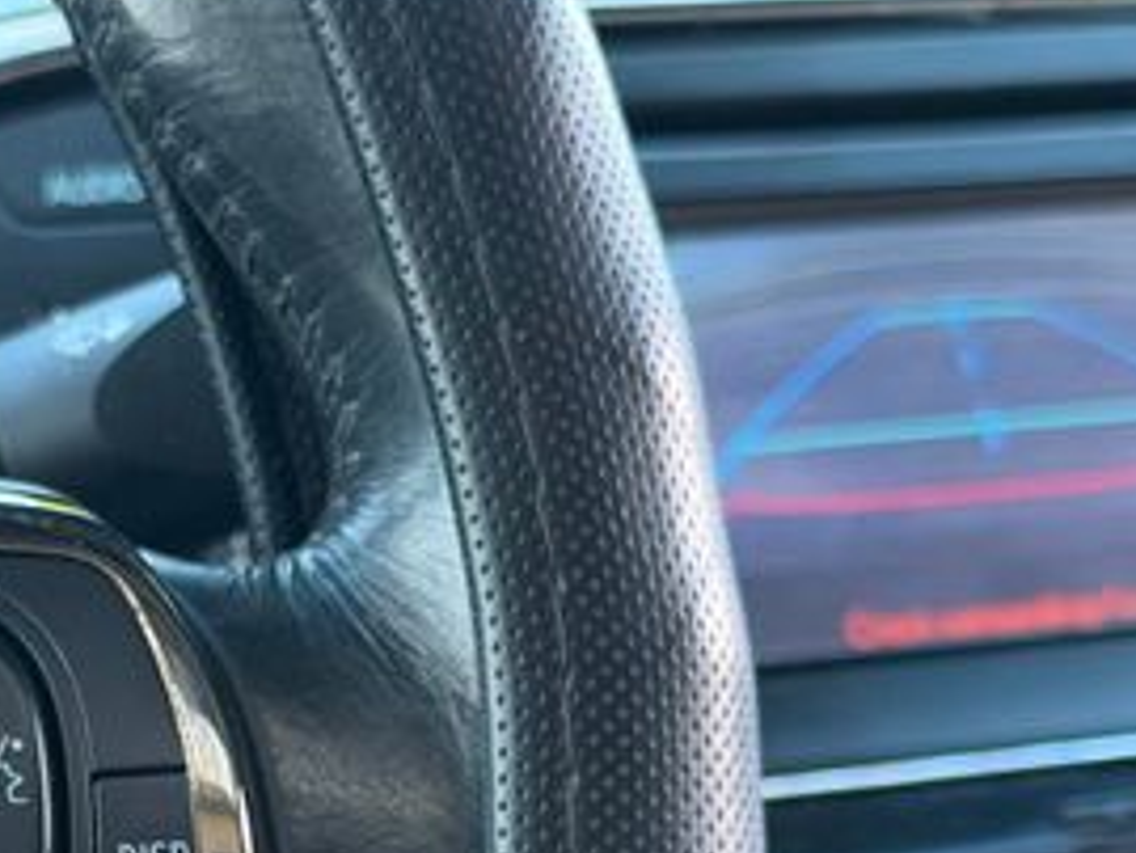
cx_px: 156
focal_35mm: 114
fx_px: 3743
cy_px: 950
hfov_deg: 17.1
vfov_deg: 12.8
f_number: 1.78
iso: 160
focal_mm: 6.76
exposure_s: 1/136
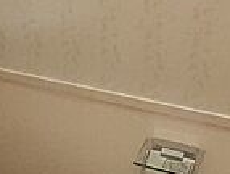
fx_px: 386
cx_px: 129
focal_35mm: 58
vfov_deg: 23.7
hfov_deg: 33.1
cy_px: 193
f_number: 2.2
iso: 200
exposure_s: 1/50
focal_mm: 1.13
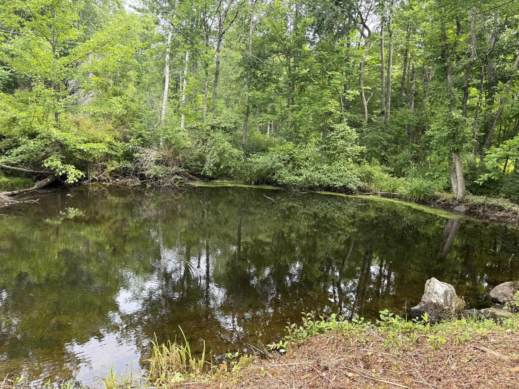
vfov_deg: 56.8
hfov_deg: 71.6
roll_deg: -3.4
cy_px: 194
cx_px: 260
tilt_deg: -6.8
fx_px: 360
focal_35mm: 24
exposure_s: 1/416
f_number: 1.78
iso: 80
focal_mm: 6.76
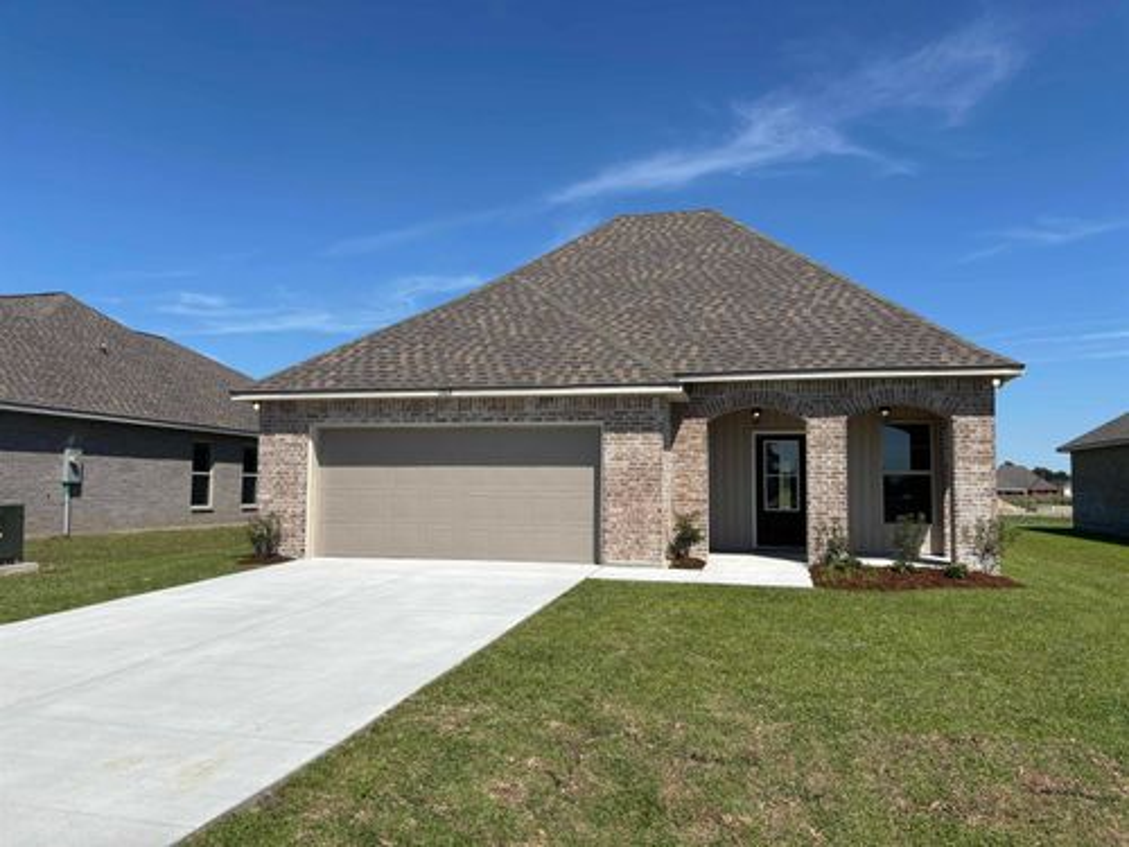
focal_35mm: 26
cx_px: 564
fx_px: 848
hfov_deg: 67.3
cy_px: 424
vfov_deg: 53.1
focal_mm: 5.96
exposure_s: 1/5076
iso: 50
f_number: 1.6
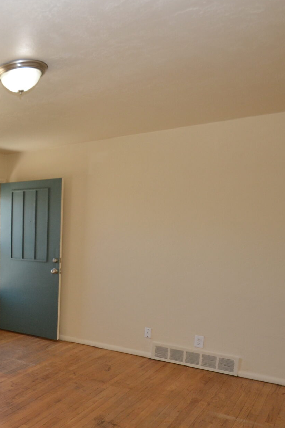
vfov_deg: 59.4
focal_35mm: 31
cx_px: -41
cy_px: 271
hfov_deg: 35.2
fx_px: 368
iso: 360
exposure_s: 1/125
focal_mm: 10
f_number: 5.6
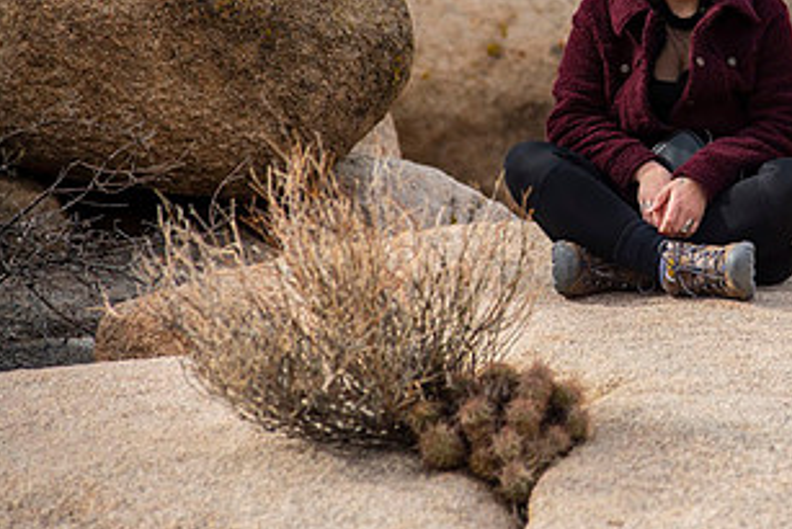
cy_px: 63
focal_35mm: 227
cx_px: 699
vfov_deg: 6.0
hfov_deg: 9.0
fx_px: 4996
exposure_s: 1/1250
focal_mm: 120
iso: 100
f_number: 4
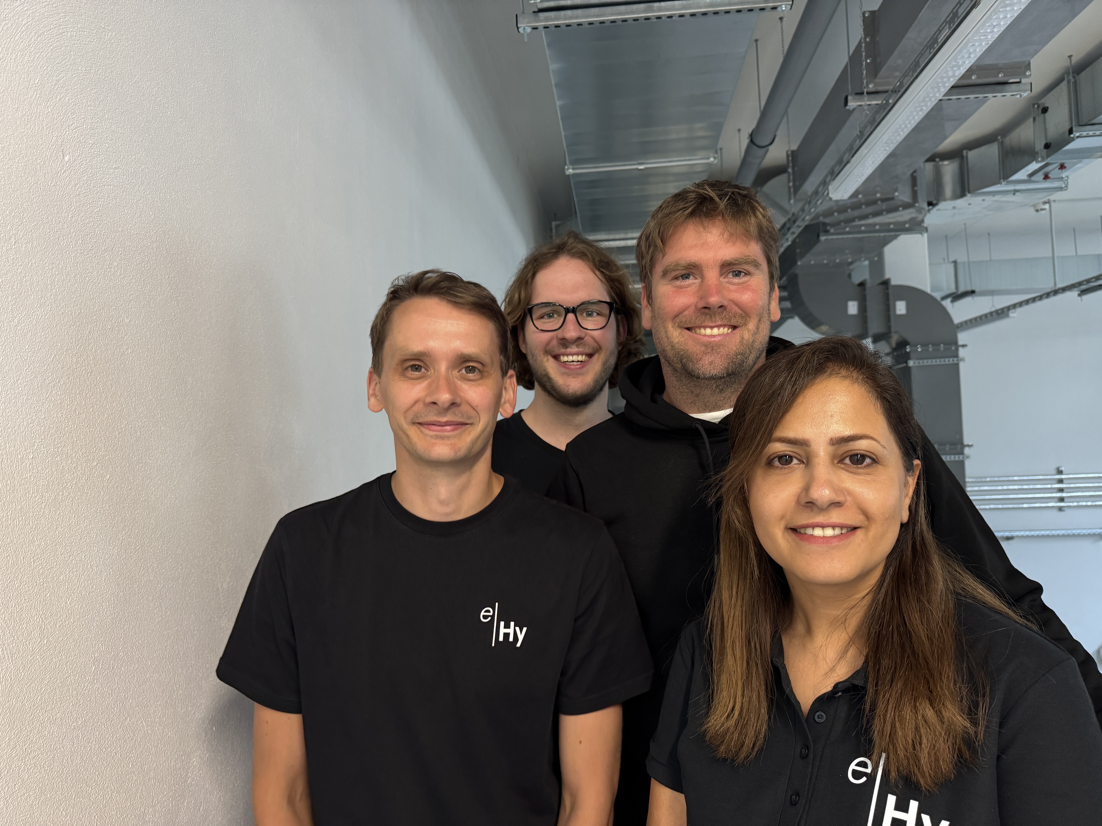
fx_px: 764
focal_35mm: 24
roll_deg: +2.2
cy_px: 413
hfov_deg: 71.6
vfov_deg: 56.8
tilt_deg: +2.3
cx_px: 551
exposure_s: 1/50
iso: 250
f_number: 1.78
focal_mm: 6.76
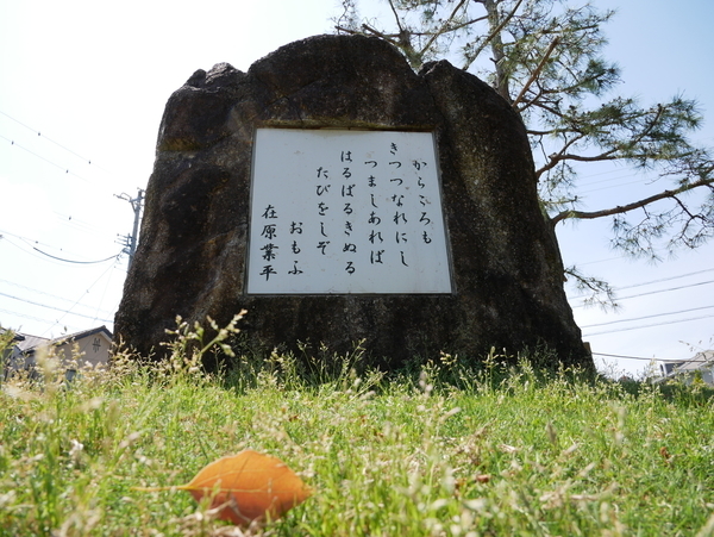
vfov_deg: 56.9
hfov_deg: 71.6
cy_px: 268
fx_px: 495
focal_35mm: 24
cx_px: 357
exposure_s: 1/400
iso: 200
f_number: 6.3
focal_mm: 12
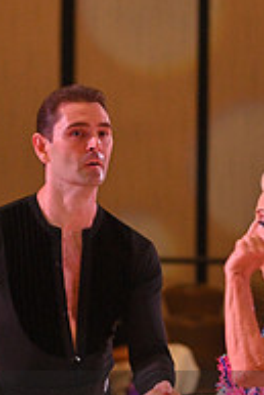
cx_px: 171
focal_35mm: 406
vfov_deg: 5.1
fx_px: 4458
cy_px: 440
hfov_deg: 3.4
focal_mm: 135
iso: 2000
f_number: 5
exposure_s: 1/400
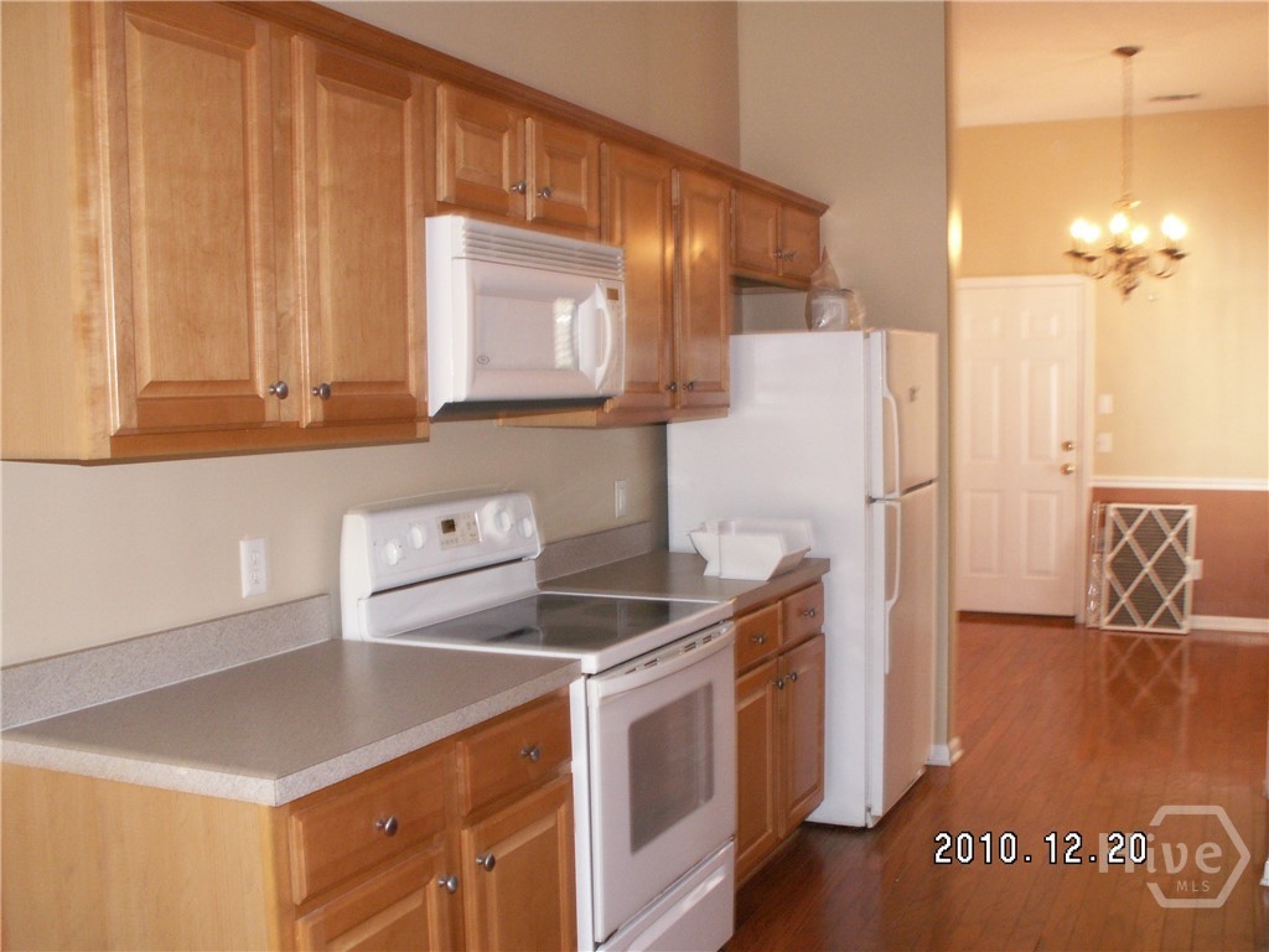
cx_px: 634
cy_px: 476
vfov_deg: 40.7
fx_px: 1283
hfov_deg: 52.6
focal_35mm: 35
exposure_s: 1/40
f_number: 2.8
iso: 160
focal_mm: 5.86
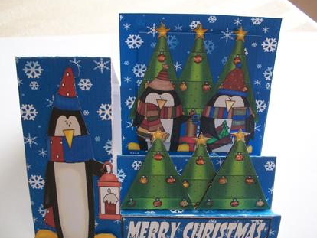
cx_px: 158
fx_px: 348
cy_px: 122
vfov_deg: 37.8
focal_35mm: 38
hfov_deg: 49.0
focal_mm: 6.3
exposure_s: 1/50
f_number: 3.1
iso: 160
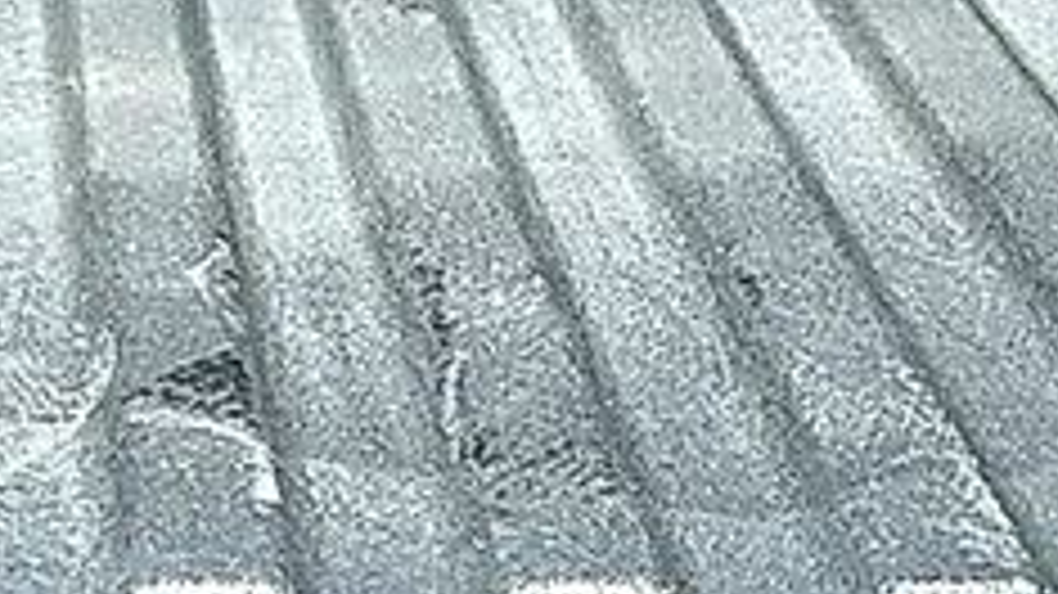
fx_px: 3730
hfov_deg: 15.7
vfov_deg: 8.9
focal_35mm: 133
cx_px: -104
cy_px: -313
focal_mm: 6.86
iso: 80
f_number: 1.78
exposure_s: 1/1522
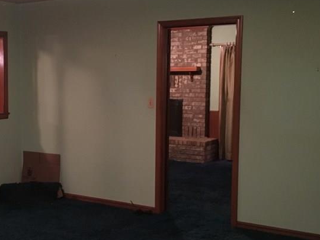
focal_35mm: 55
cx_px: 63
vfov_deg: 26.6
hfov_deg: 33.9
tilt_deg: -3.9
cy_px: 124
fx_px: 508
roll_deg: -0.3
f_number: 2.2
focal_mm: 4.15
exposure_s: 1/15
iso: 500
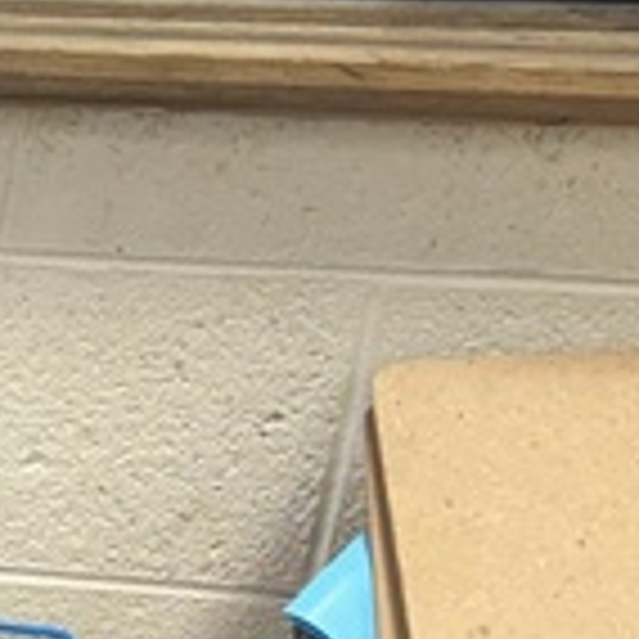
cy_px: 832
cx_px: -1400
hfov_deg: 8.9
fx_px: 3195
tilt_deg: -29.1
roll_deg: +1.3
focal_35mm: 153
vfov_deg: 11.1
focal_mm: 6.76
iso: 200
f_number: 1.78
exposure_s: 1/120
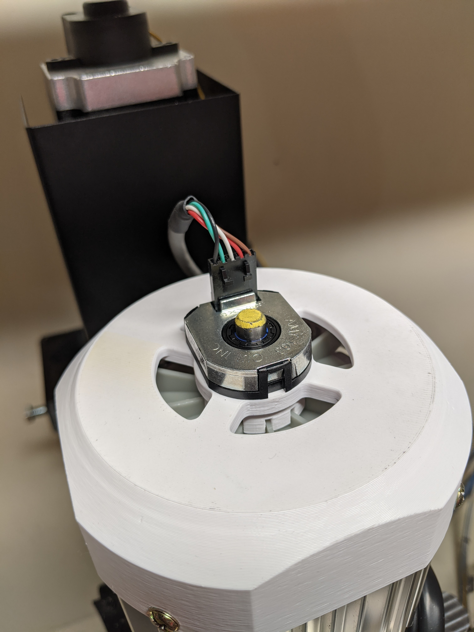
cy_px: 316
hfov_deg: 51.4
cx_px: 237
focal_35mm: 27
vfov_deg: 65.3
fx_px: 493
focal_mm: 4.44
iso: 64
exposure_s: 1/125
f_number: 1.8
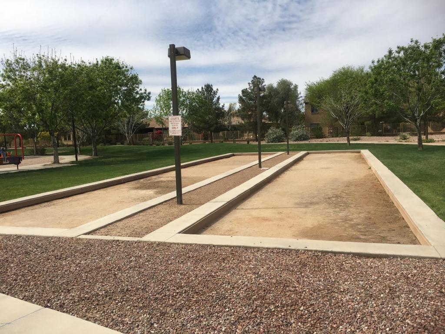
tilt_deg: -4.6
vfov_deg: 48.2
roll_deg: +2.6
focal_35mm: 29
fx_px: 373
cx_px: 222
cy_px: 167
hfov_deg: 61.7
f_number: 2.2
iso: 25
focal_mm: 4.15
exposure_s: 1/2024
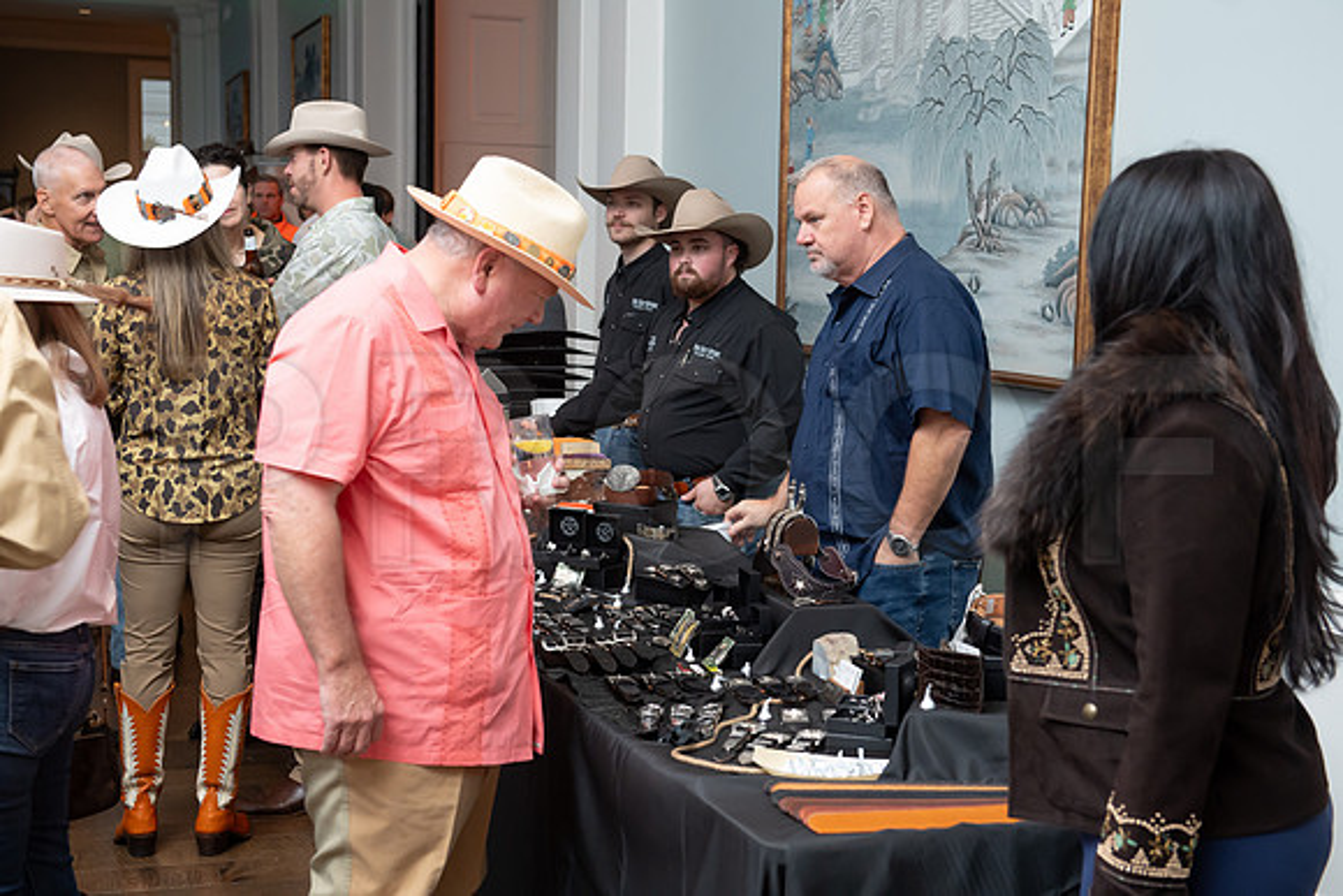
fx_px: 2052
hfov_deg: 36.2
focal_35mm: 55
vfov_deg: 24.6
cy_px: 448
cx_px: 672
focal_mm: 55
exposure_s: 1/100
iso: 2500
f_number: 5.6
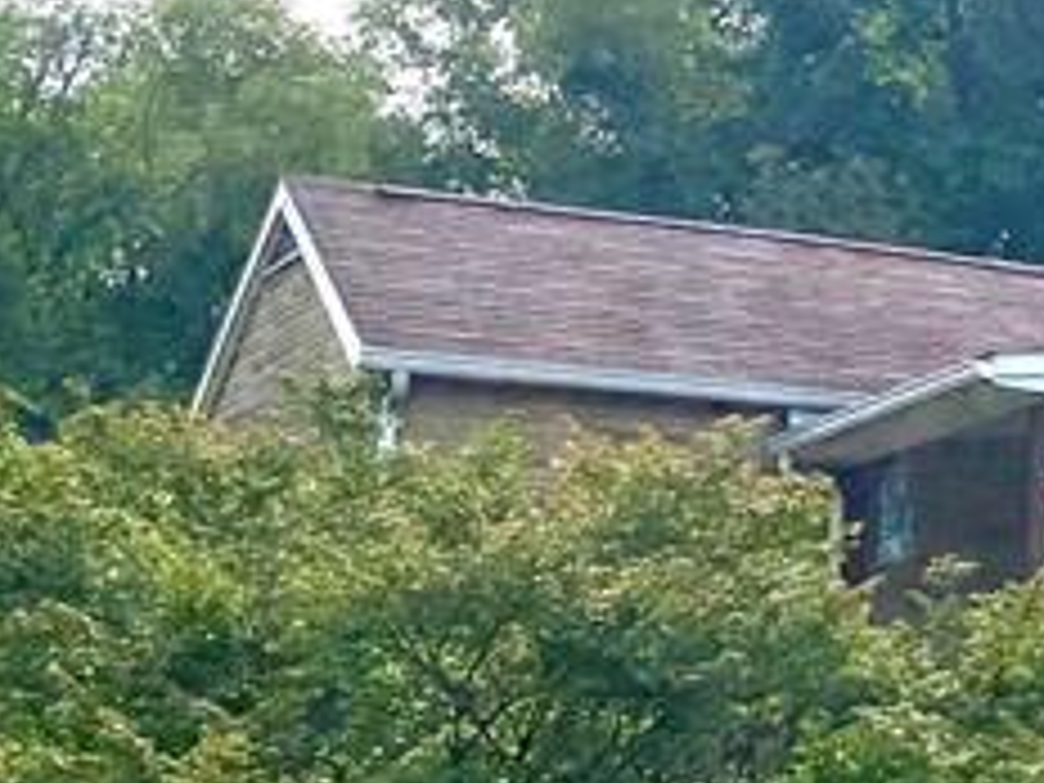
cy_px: 158
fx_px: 3468
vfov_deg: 12.8
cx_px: 1215
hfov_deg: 16.5
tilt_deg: +14.1
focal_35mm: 115
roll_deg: -1.9
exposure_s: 1/9615
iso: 32
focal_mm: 4.25
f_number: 1.8
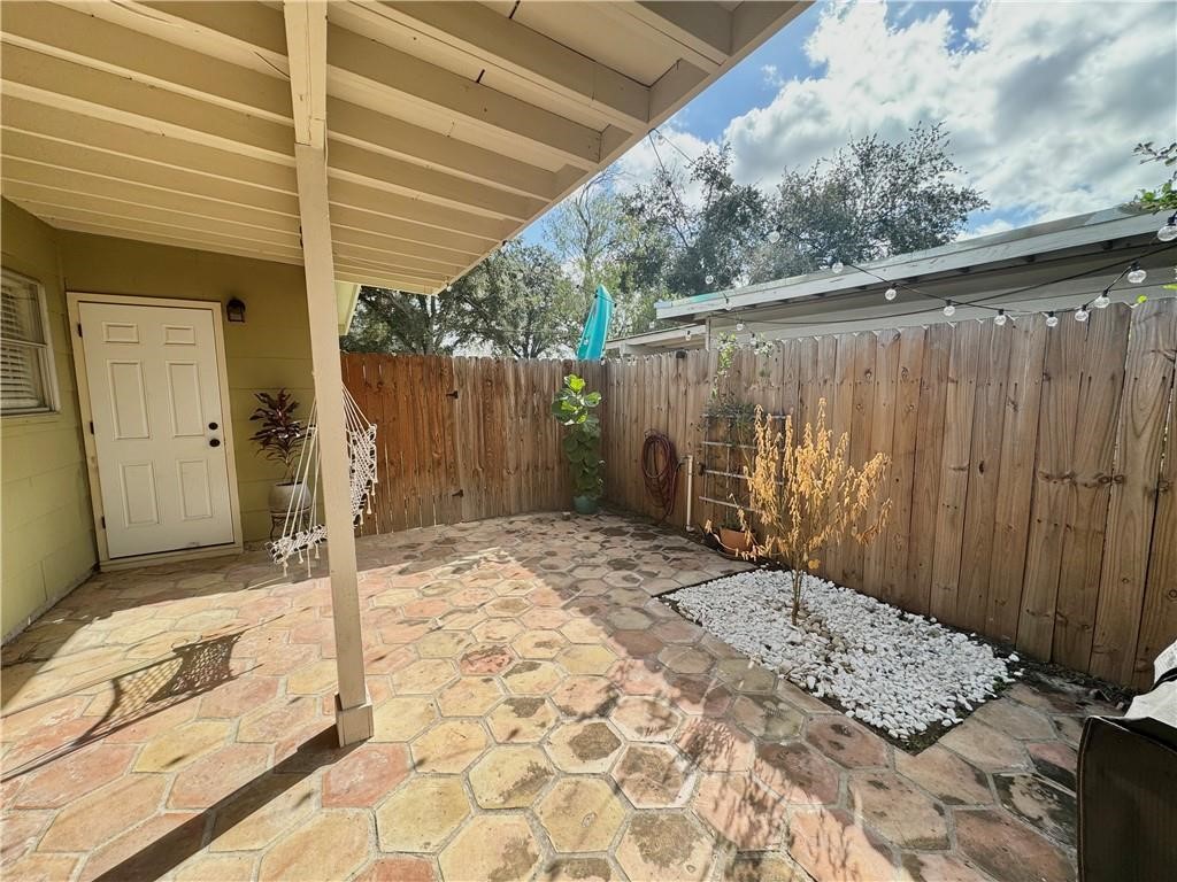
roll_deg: +0.0
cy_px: 441
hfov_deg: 102.1
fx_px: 476
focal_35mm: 14
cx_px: 588
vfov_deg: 85.7
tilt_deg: -6.9
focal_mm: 2.22
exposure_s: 1/610
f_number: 2.2
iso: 40
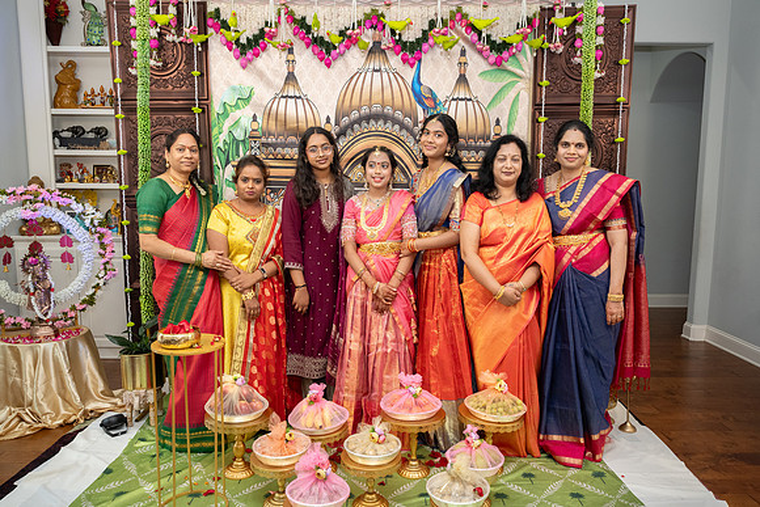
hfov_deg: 65.3
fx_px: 594
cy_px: 254
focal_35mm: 28
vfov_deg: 46.3
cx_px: 380
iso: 1000
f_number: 4
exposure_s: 1/160
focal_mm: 28
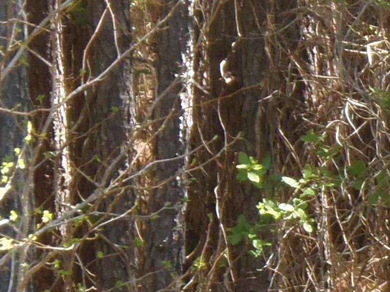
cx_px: 697
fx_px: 9913
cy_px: 221
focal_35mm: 880
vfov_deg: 1.7
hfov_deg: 2.2
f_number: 4.9
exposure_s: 1/50
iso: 100
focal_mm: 34
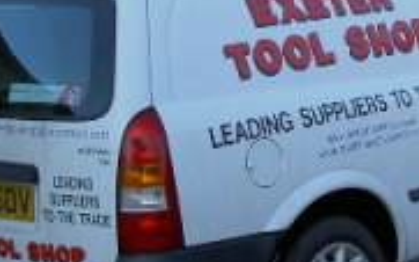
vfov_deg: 11.1
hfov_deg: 17.3
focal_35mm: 117
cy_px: 19
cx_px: 442
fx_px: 1336
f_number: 4.7
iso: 100
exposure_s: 1/122
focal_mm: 8
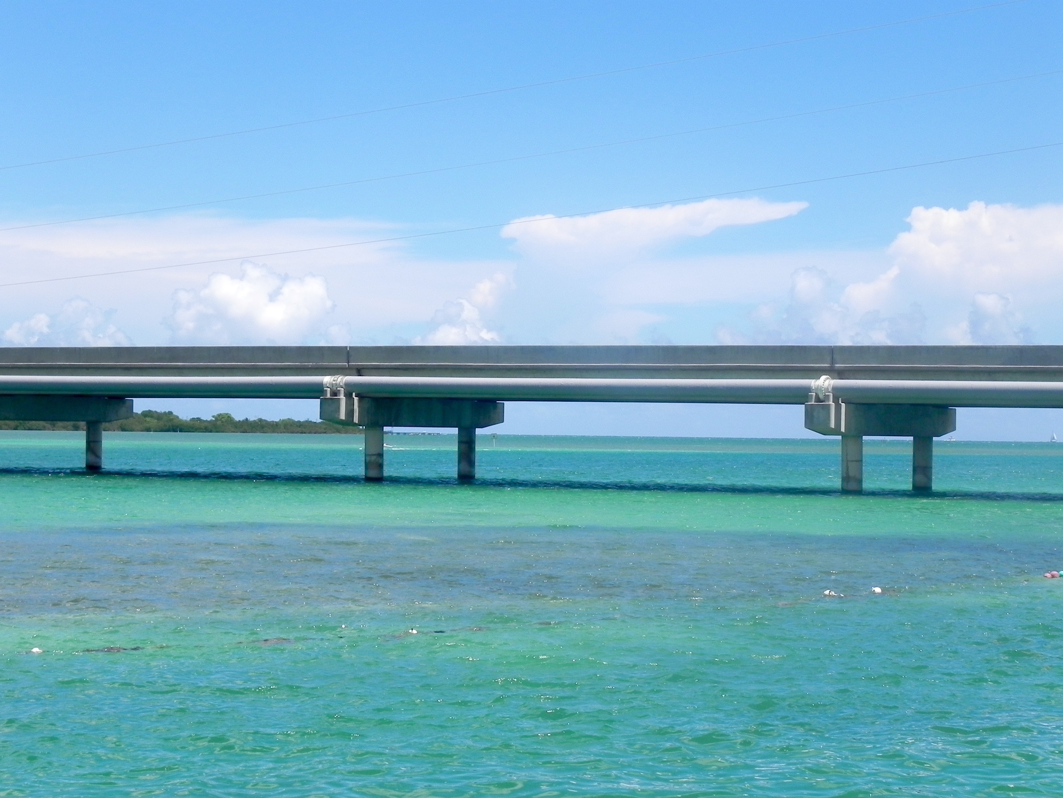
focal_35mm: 75
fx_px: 2303
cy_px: 399
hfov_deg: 26.0
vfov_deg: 19.6
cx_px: 532
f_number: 8
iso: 160
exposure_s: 1/420
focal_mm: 13.4
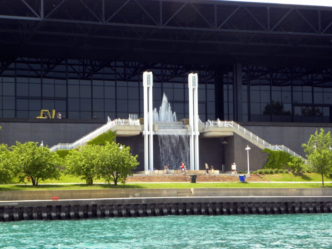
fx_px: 815
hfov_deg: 23.0
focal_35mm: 85
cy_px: 124
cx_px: 166
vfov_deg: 17.4
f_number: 8
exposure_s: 1/78.3
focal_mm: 15.1
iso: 100
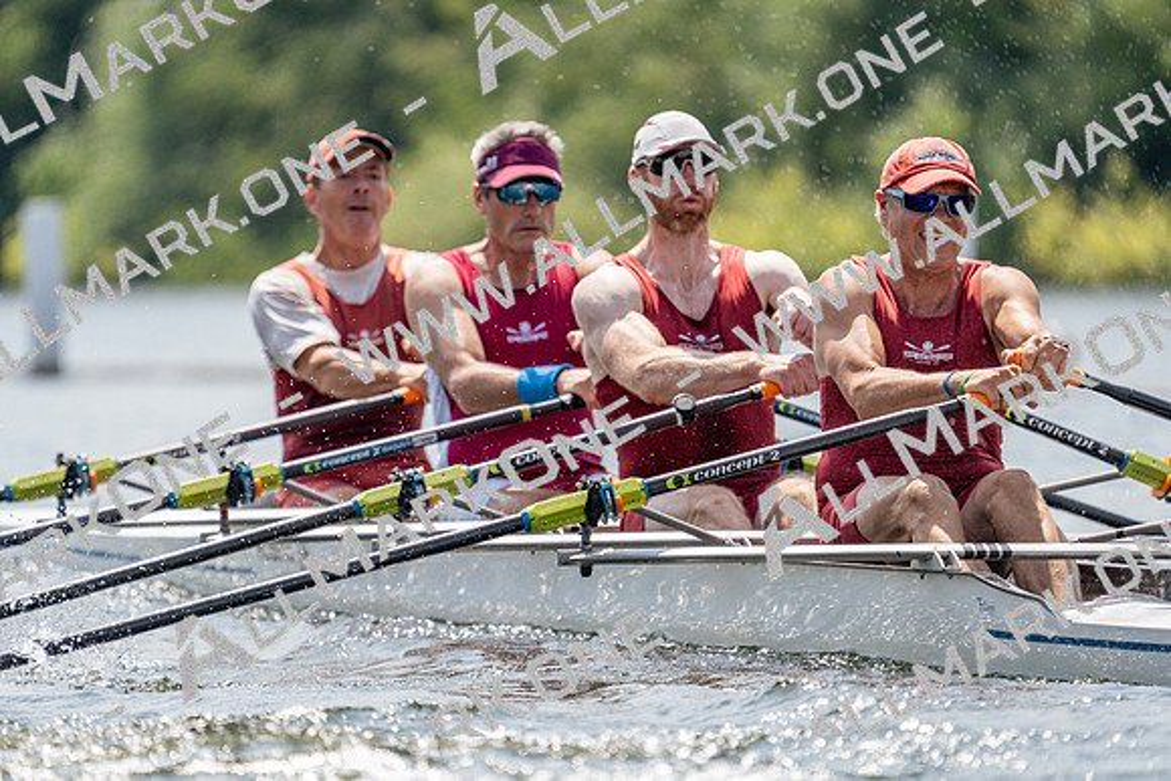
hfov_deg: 4.2
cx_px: 586
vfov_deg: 2.8
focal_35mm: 496
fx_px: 16137
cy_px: 390
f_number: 6.3
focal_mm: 496
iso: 250
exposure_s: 1/1600
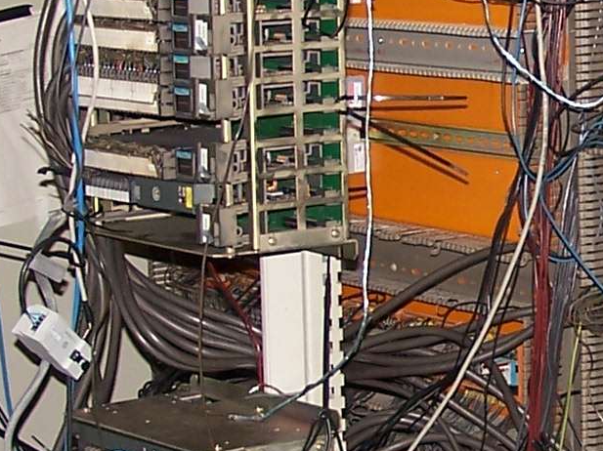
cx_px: 692
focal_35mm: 142
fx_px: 2472
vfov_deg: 10.4
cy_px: 222
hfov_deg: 13.6
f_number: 2.8
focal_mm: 6.3
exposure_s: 1/60
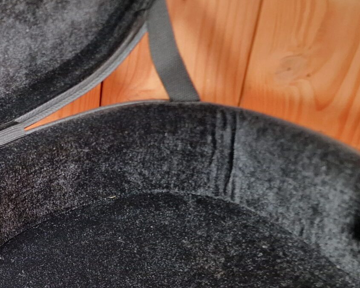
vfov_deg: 21.9
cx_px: -41
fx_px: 725
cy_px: 265
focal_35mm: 68
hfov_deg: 25.7
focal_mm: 6.4
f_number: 1.8
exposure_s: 1/40
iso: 640
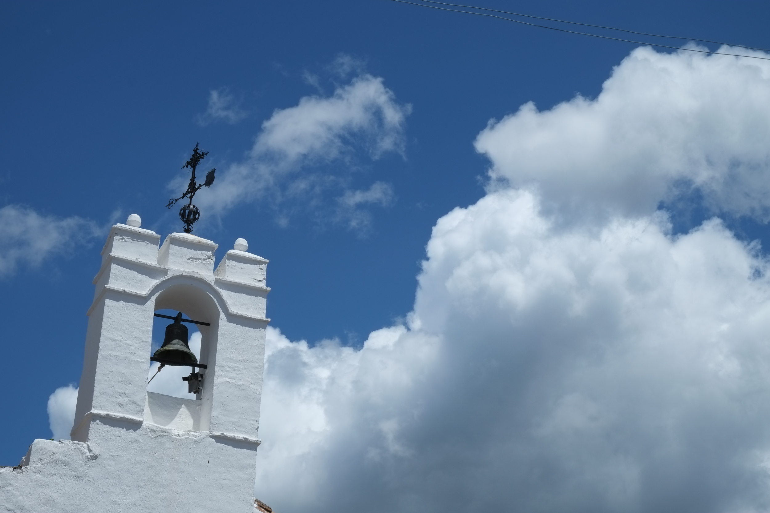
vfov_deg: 23.0
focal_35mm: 59
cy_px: 256
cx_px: 385
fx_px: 1262
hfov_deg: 33.9
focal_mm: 39
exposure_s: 1/350
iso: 250
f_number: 13
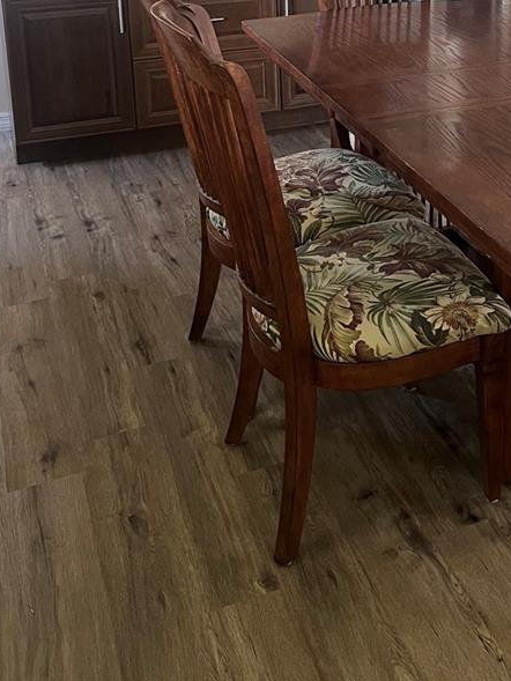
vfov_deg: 33.3
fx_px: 1043
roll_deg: +0.3
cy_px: 9
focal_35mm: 53
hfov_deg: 26.5
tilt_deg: -11.9
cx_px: 472
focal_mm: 5.7
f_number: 1.5
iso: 200
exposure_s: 1/60
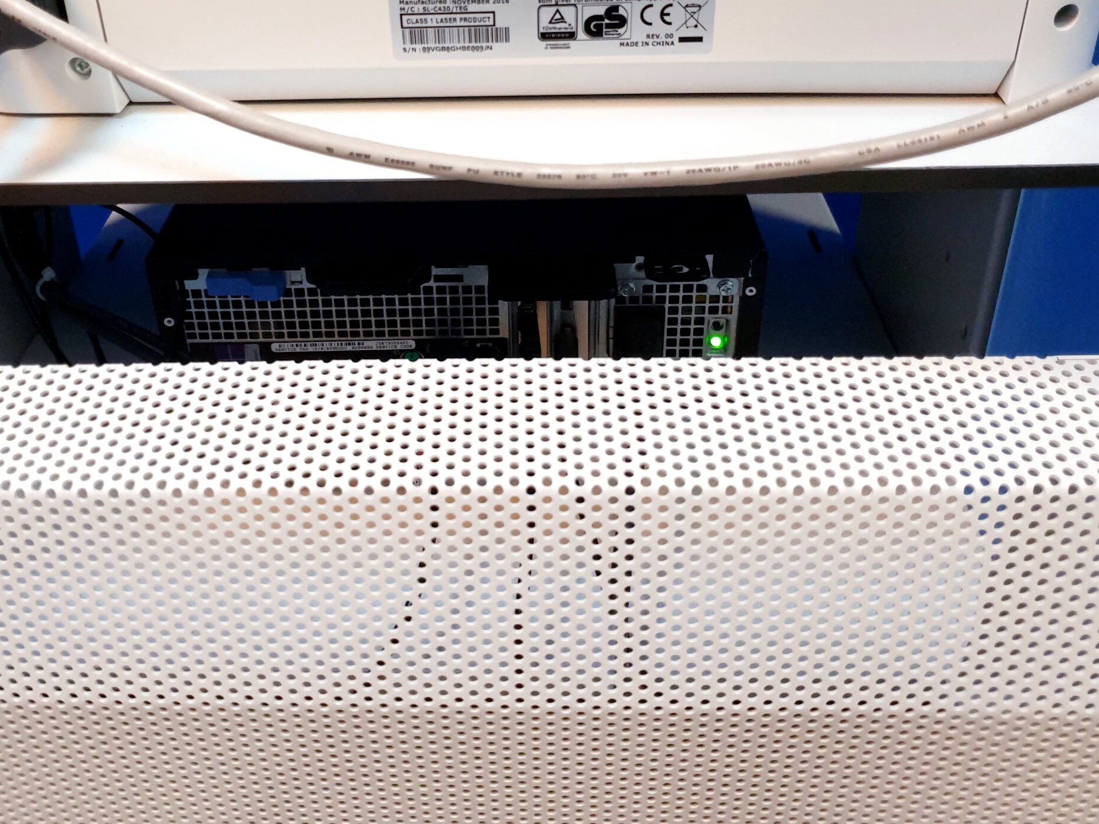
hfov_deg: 51.1
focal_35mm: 36
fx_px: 1143
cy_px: 285
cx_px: 455
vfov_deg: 39.3
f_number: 1.5
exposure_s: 1/100
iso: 250
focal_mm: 4.3
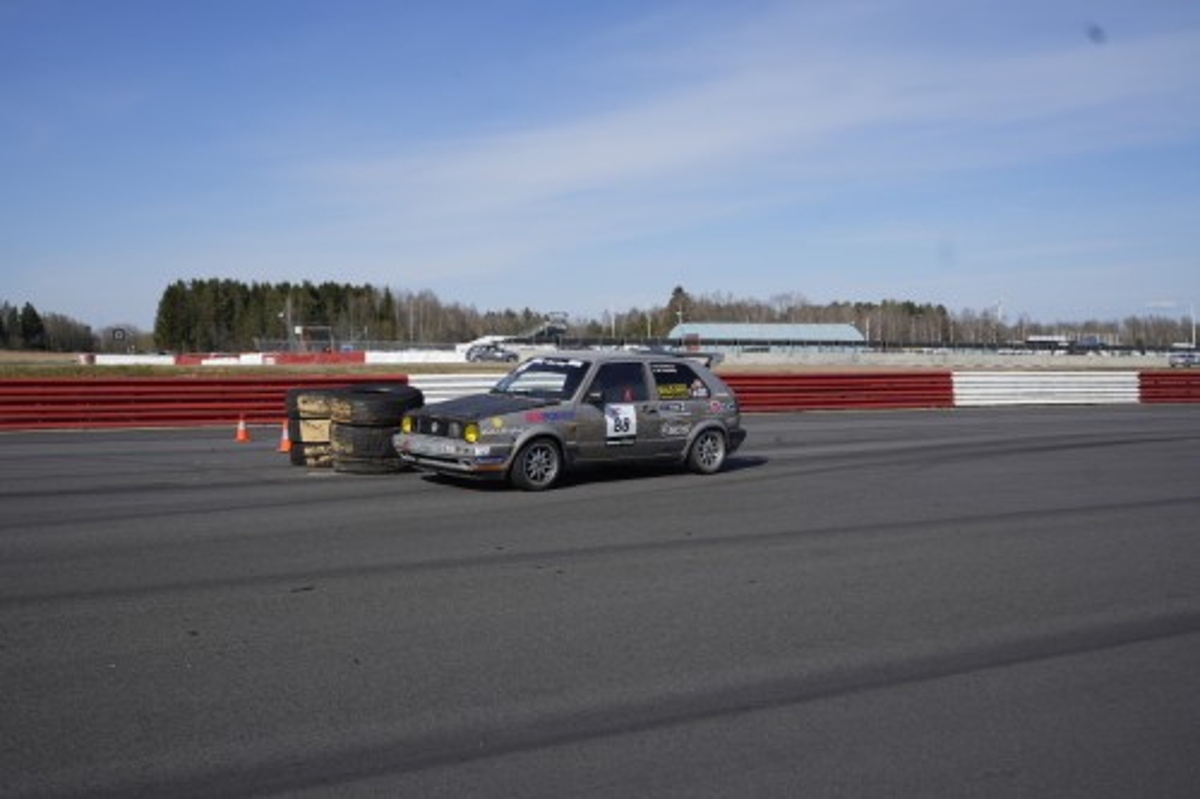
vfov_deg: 37.8
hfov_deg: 54.5
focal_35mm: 35
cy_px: 400
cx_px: 600
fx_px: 1166
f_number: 5
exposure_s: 1/1000
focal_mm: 35
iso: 100
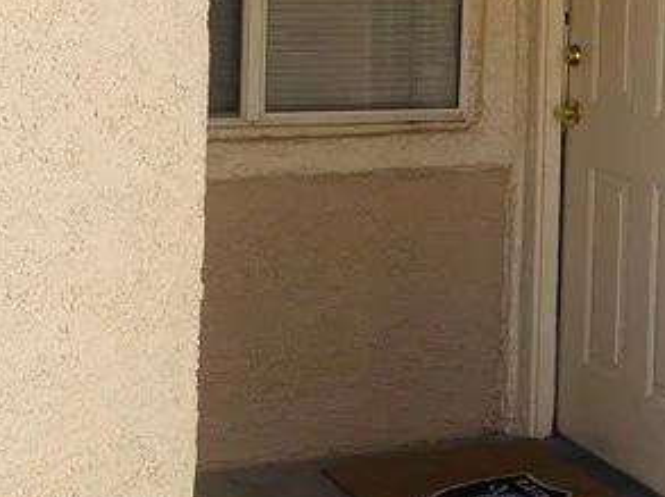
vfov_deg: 16.0
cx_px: 681
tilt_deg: -2.9
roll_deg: -2.4
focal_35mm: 91
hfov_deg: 20.8
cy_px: 59
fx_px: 1746
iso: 32
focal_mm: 4.25
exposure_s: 1/715
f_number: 1.8
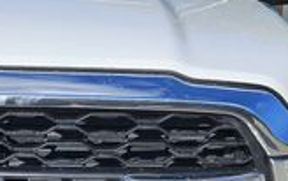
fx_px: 747
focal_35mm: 95
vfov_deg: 13.6
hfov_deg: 21.0
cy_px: 185
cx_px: -9
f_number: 1.8
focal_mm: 5.4
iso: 25
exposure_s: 1/2210
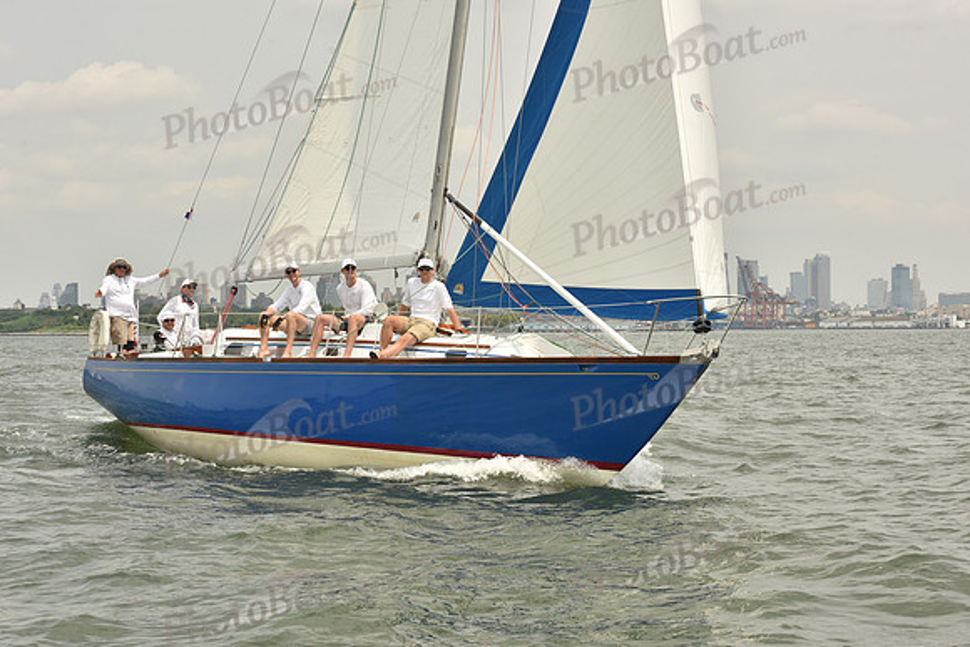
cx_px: 485
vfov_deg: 19.5
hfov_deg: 28.8
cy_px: 324
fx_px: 1886
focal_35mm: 70
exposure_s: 1/640
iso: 250
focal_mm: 70
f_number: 11
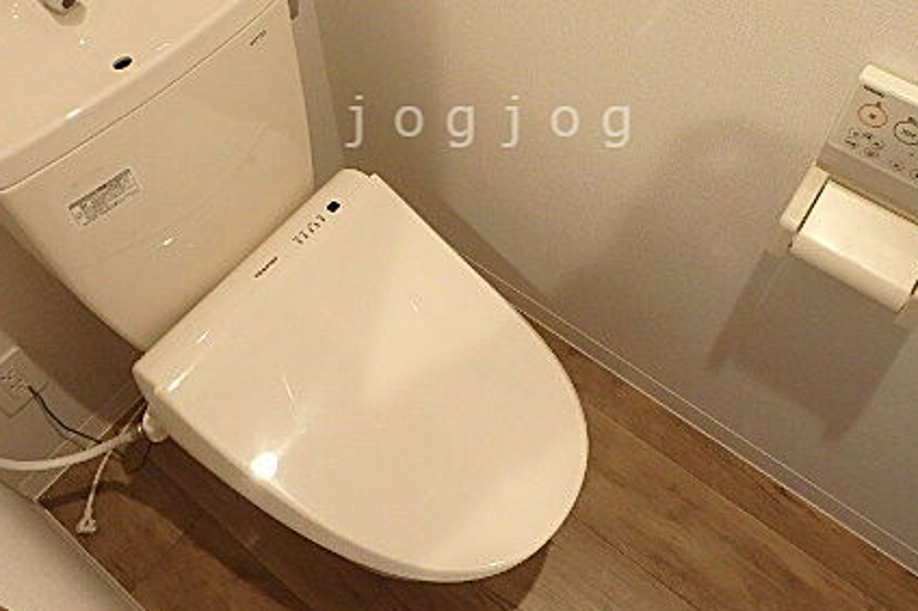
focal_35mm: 33
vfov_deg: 38.4
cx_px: 494
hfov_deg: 57.2
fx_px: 841
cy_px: 121
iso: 400
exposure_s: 1/30
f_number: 3.5
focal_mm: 3.7
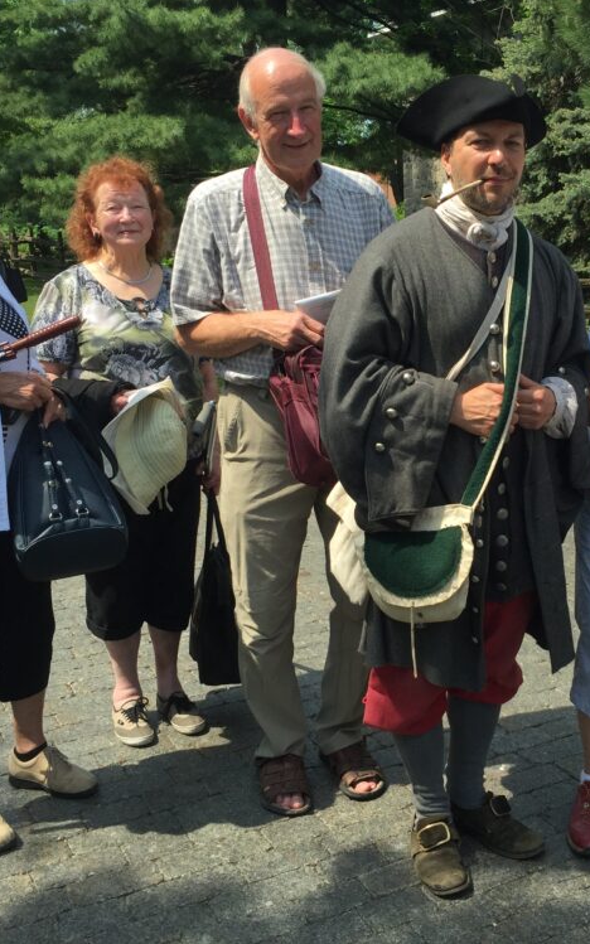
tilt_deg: -11.1
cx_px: 441
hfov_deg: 30.0
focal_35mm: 42
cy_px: 461
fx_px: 1081
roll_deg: +0.6
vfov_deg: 47.2
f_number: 2.2
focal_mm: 4.15
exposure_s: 1/989
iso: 32
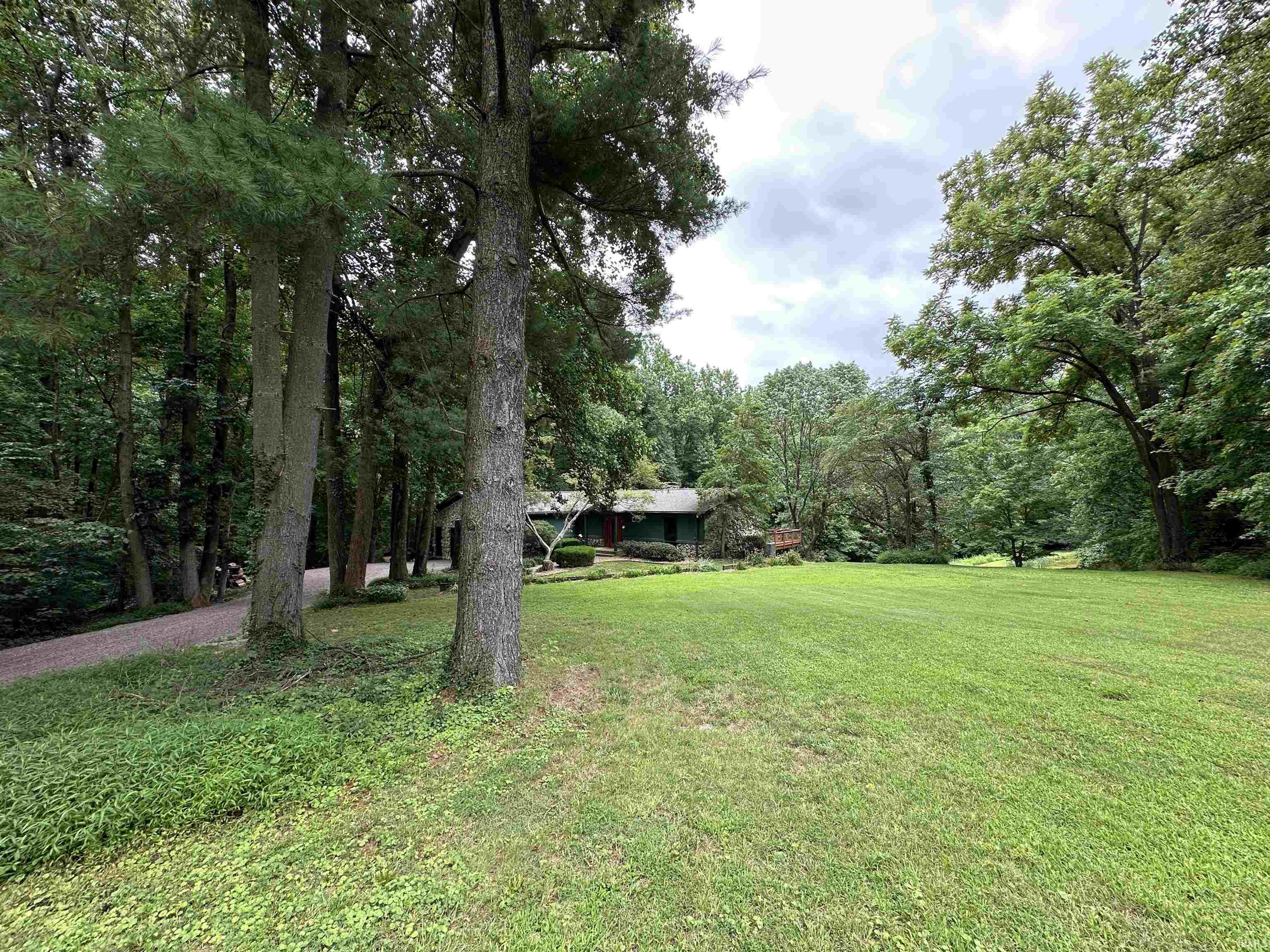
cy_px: 476
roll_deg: +0.4
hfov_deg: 102.1
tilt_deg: +3.1
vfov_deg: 85.7
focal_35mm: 14
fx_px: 514
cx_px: 635
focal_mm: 2.22
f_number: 2.2
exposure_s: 1/168
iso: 40
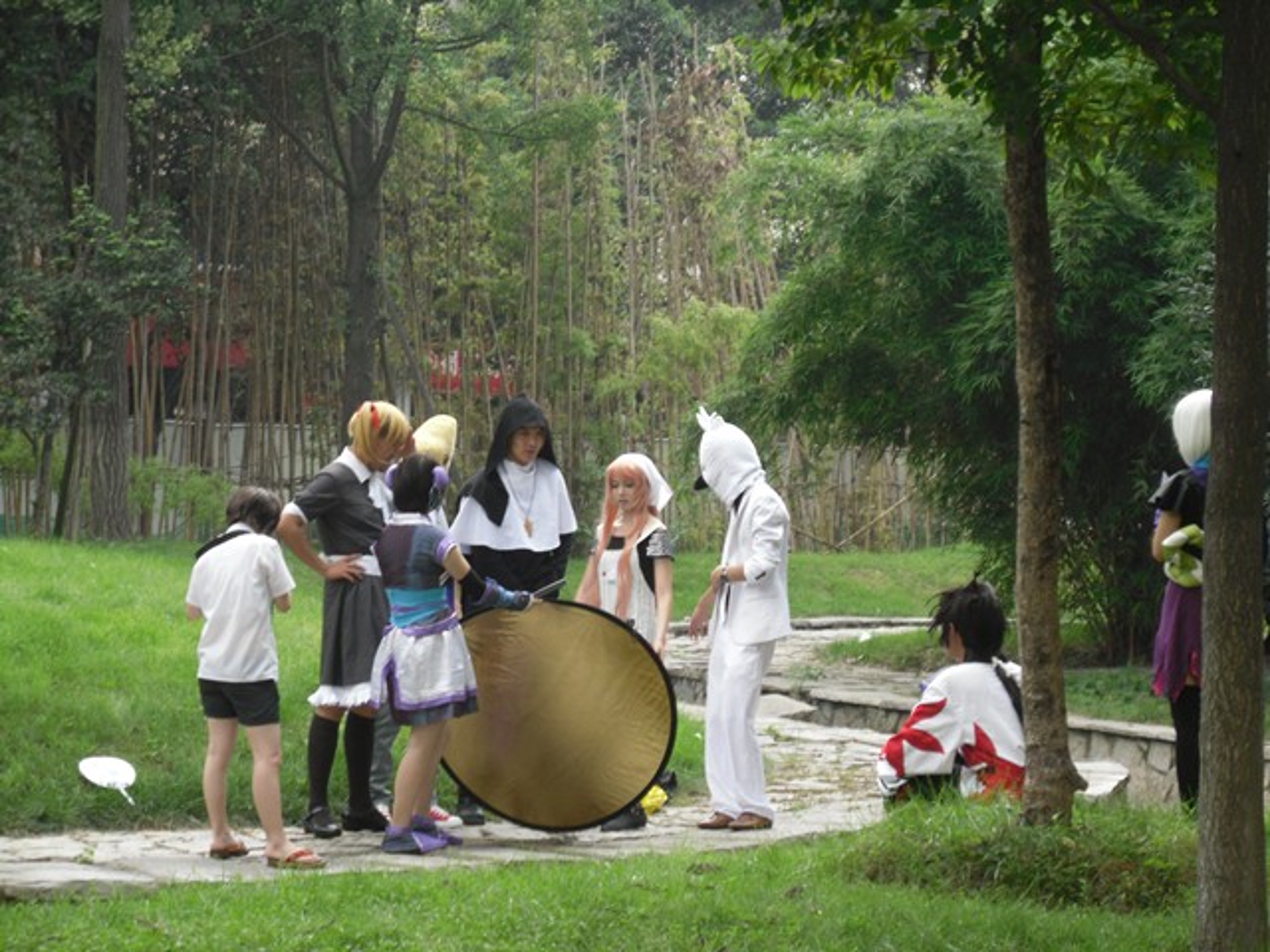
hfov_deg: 14.1
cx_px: 635
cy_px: 476
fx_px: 5136
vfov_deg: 10.6
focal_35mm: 140
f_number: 4.8
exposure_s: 1/79
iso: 100
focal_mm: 19.67
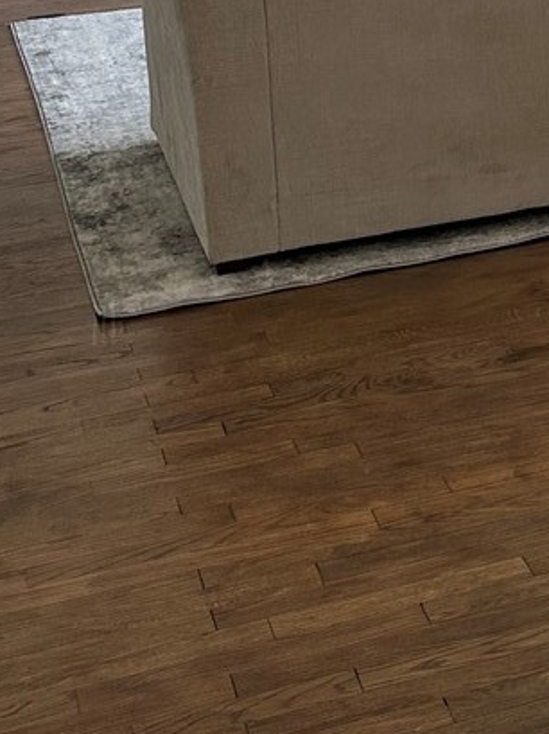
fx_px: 1991
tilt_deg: -9.1
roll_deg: +0.1
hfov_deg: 14.7
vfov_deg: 19.4
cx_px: 807
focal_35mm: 94
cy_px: -196
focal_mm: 6.86
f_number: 1.78
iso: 100
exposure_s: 1/120
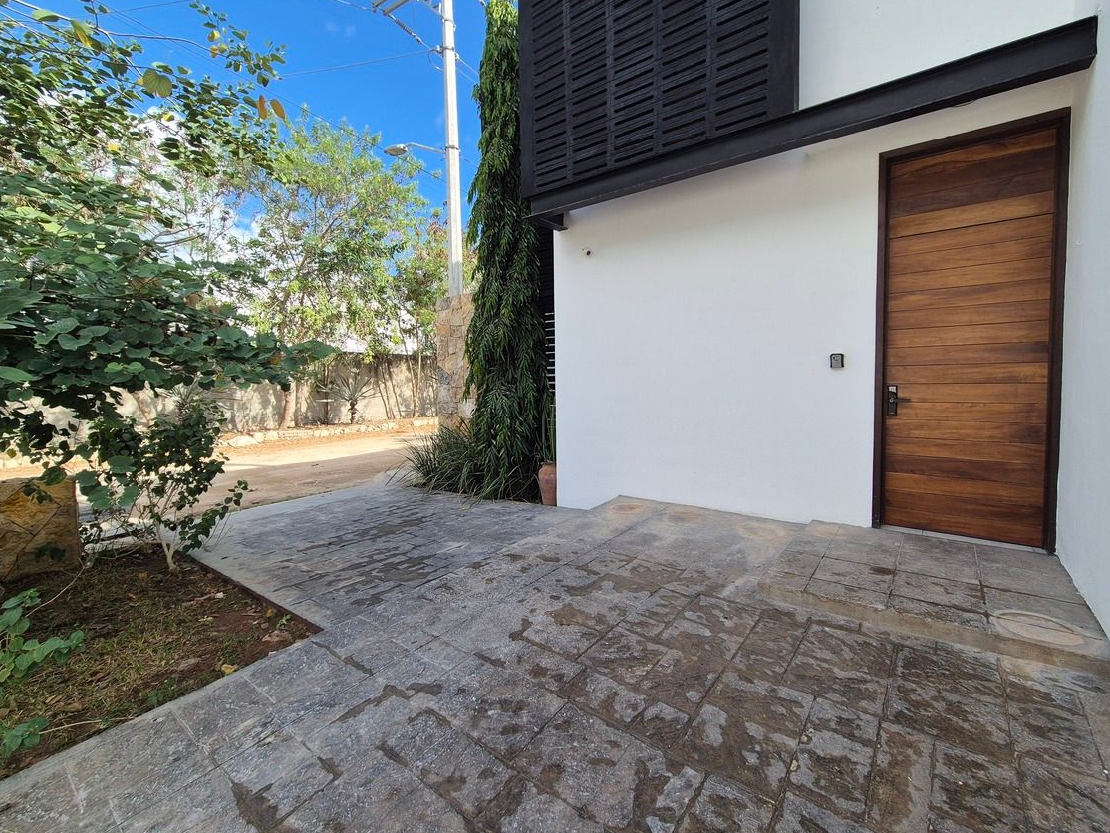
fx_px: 449
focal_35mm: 14
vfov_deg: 85.7
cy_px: 411
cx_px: 563
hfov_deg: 102.0
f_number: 2.2
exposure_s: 1/1168
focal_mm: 2.2
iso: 50
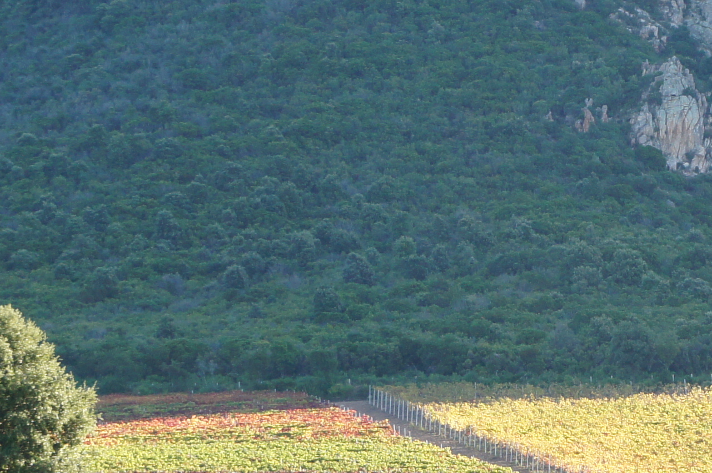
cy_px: 269
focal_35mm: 296
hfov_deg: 6.9
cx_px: 770
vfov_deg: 4.6
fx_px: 5845
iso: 200
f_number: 7.1
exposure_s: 1/100
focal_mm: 55
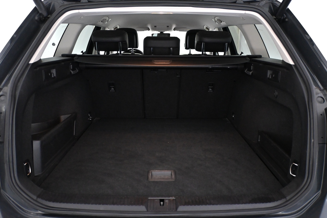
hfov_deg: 59.5
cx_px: 164
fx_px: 286
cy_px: 109
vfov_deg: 41.7
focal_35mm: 32
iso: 4000
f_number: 4
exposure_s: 1/60
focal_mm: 21
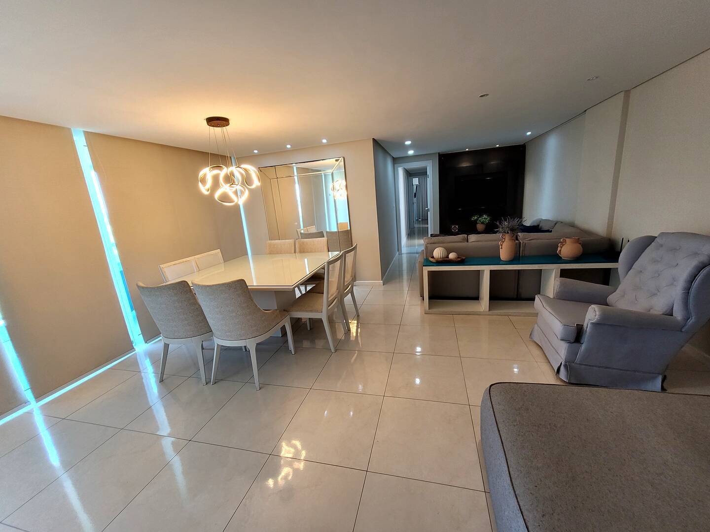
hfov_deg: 106.2
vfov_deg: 89.9
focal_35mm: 13
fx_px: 267
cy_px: 266
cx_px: 355
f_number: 2.2
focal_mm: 1.74
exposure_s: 1/60
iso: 125
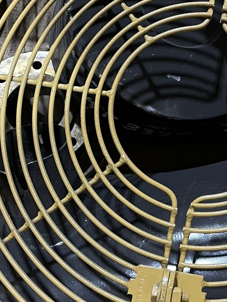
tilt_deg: -71.5
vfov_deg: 29.4
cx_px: 195
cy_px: 129
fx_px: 577
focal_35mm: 66
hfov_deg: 21.8
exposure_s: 1/40
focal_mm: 4.2
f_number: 1.6
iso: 400
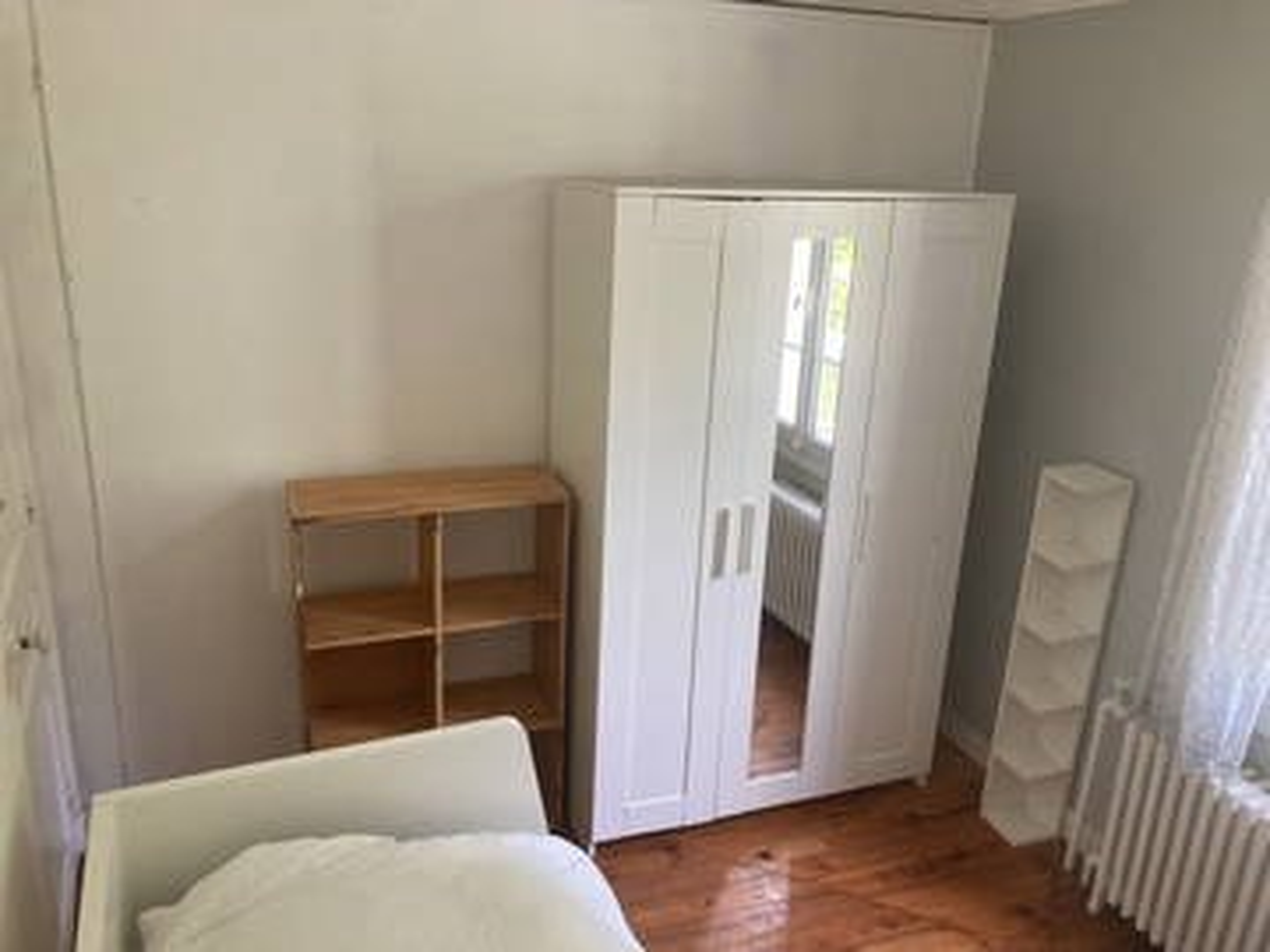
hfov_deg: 63.4
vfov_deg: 49.7
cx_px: 635
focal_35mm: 28
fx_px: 1027
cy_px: 476
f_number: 1.8
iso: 80
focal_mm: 3.99
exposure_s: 1/60
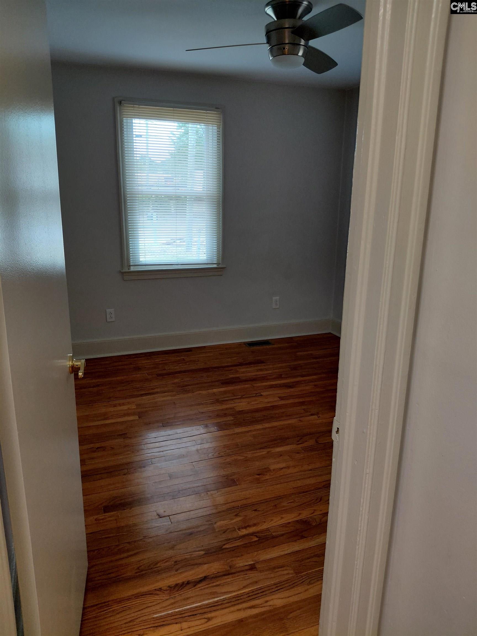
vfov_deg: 69.4
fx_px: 459
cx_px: 238
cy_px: 318
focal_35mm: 25
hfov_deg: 54.9
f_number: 1.8
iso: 160
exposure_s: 1/60
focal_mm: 4.69
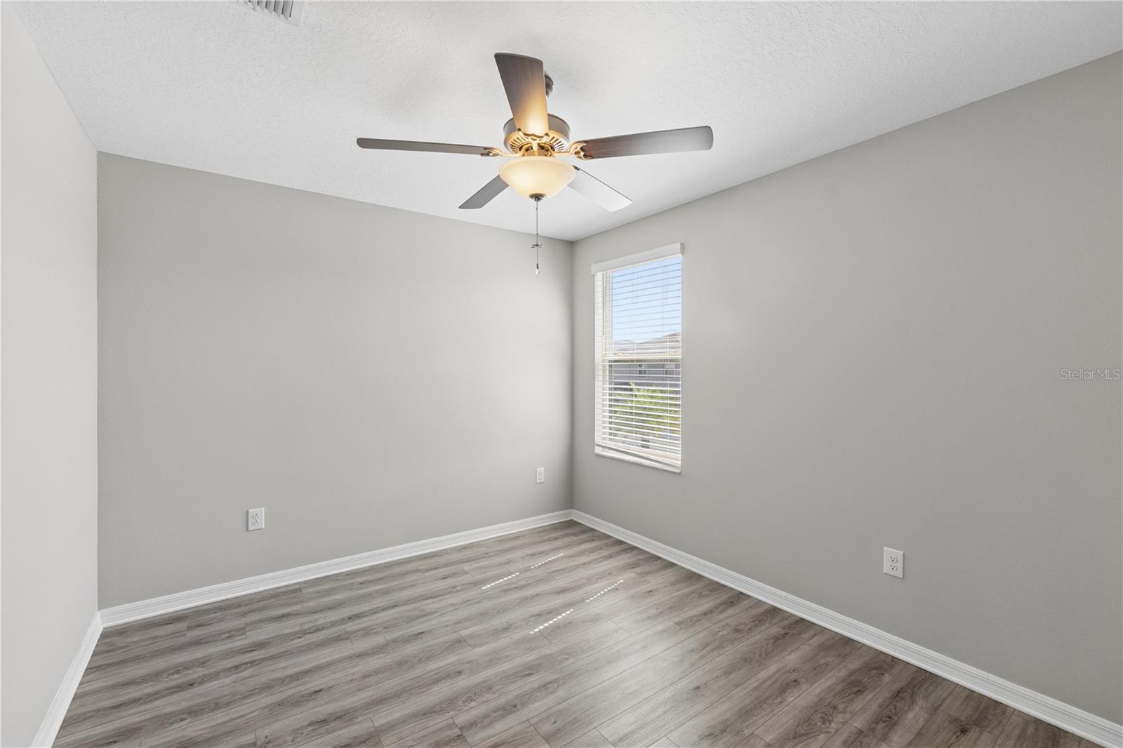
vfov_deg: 77.3
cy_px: 374
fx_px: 468
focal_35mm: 15
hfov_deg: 100.4
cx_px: 562
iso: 160
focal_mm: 10
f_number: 8
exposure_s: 1/40
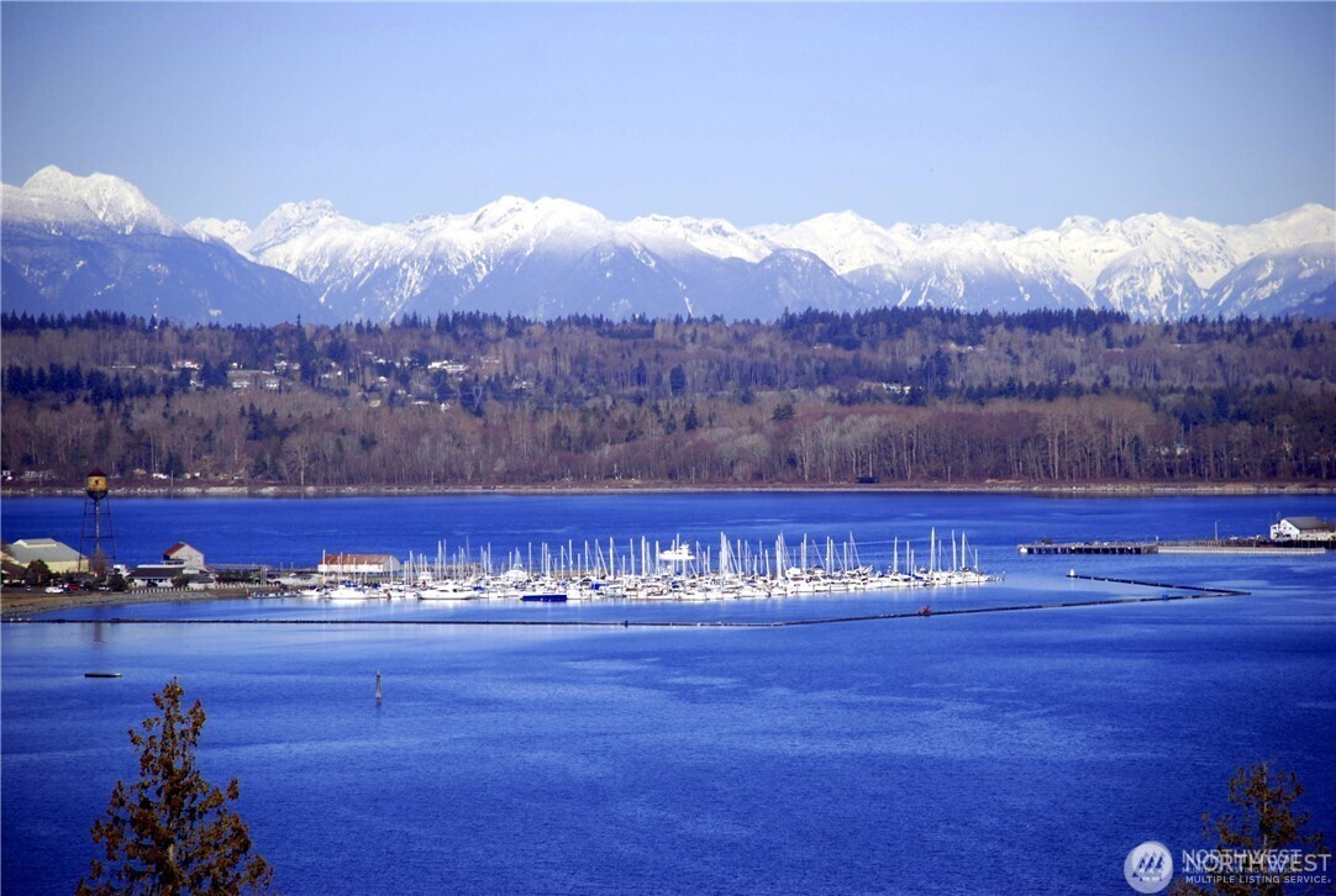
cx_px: 668
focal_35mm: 202
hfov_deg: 10.1
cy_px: 448
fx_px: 7529
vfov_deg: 6.8
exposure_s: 1/500
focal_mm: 135
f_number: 5.6
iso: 100
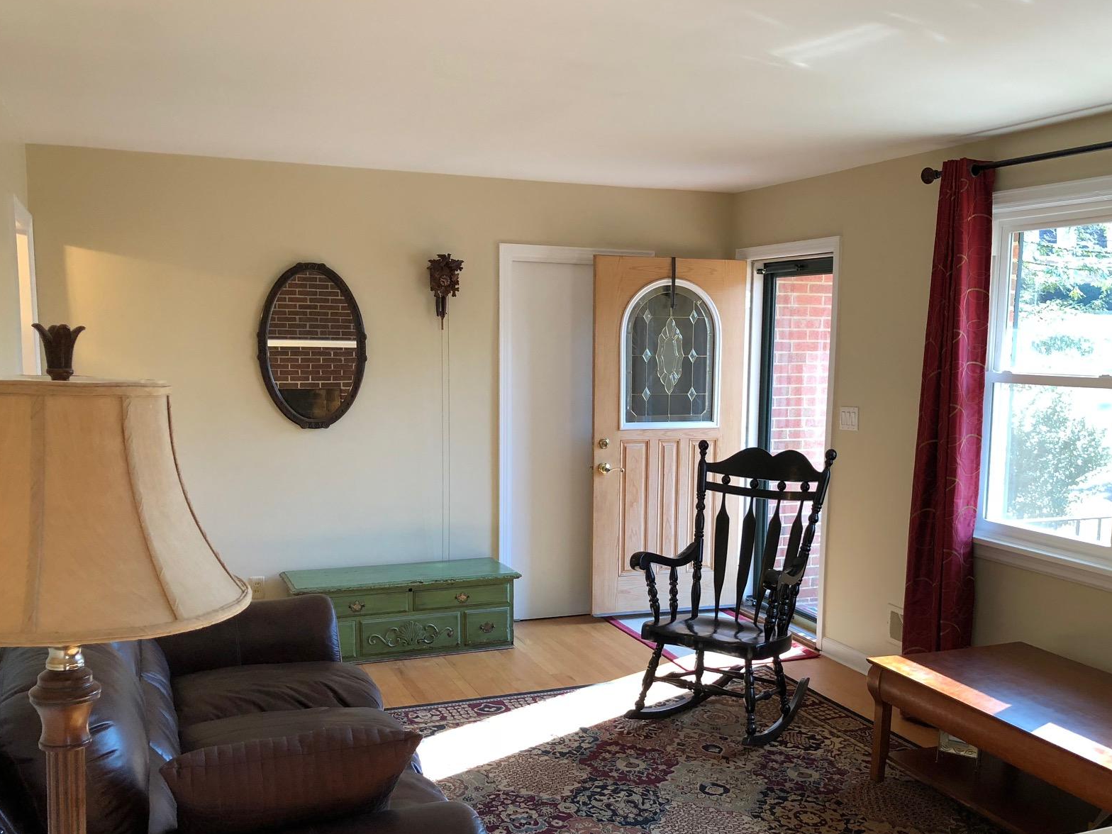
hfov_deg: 51.2
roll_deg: -1.0
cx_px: 638
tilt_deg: -7.9
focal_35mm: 36
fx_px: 1156
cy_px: 505
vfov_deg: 39.5
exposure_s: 1/30
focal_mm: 4
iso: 32
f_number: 1.8
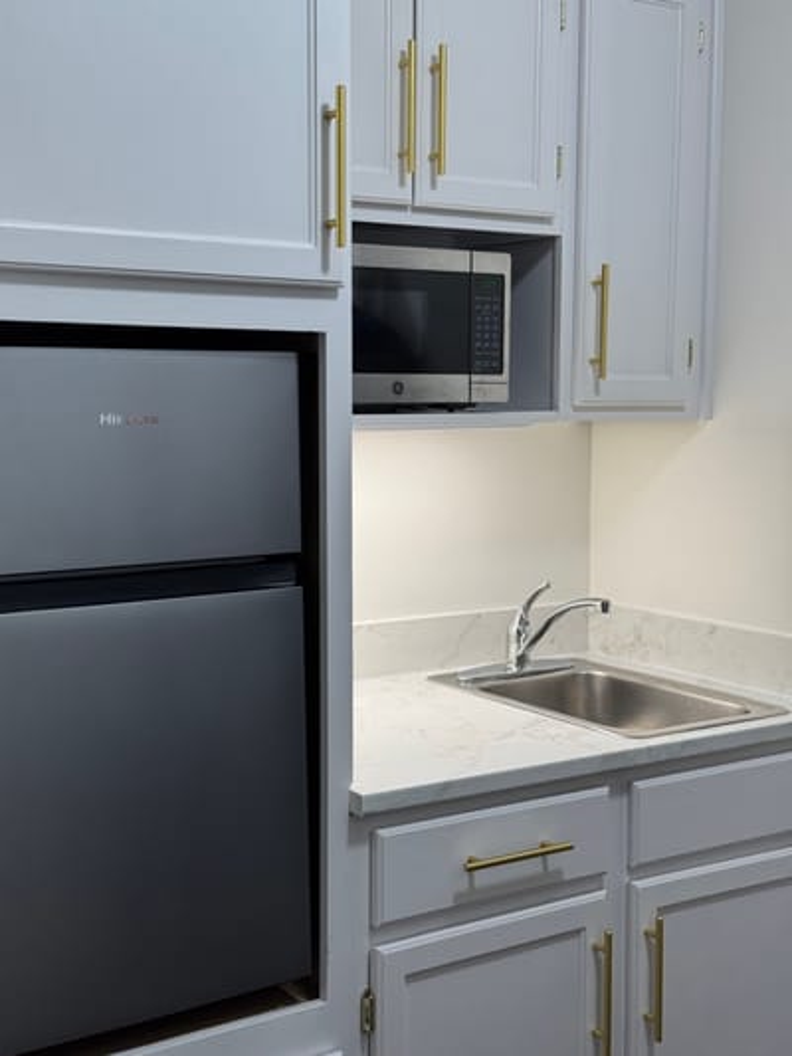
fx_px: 1464
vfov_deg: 39.6
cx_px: 396
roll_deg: +1.1
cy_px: 528
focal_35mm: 48
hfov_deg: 30.3
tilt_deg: -6.7
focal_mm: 6.76
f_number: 1.78
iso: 80
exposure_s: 1/120
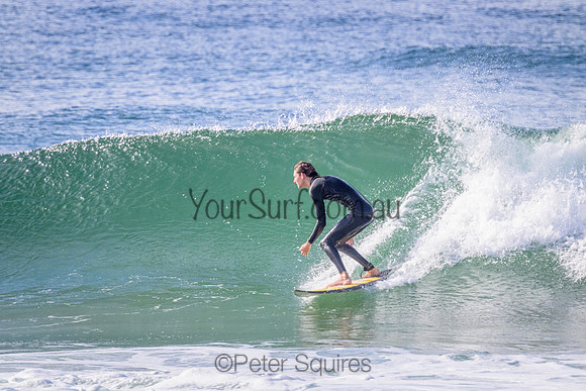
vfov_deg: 1.7
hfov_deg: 2.6
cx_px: 293
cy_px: 196
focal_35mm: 800
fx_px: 13025
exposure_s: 1/2000
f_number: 11
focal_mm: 800
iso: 2500
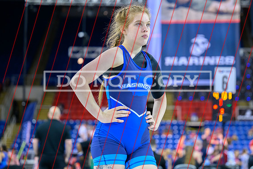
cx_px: 138
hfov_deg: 19.6
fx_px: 731
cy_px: 71
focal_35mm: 104
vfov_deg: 13.2
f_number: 2.8
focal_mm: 86
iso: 3200
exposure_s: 1/800
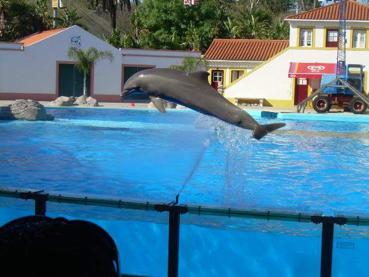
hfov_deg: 26.7
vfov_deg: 20.2
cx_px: 184
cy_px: 138
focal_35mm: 73
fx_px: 778
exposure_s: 1/273
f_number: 6.3
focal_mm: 12.5
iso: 50
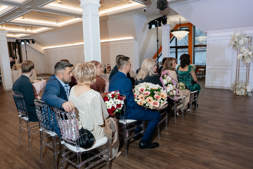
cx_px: 126
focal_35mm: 24
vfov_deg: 53.1
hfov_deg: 73.7
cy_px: 84
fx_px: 169
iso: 500
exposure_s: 1/125
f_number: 5
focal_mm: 24
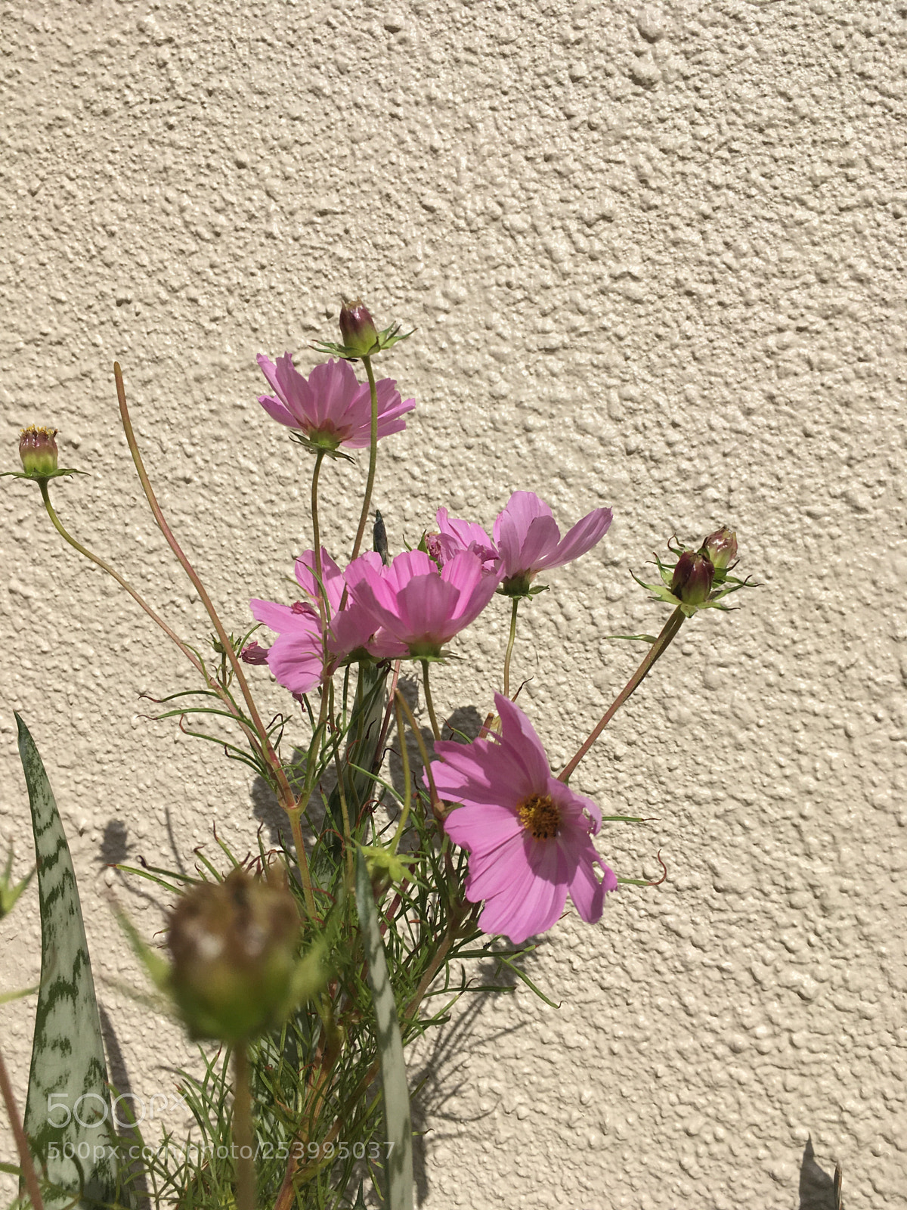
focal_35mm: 29
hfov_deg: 48.2
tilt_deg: -1.6
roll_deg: -0.7
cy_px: 605
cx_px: 454
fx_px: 1013
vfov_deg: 61.7
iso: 25
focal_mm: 4.15
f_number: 2.2
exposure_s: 1/4808
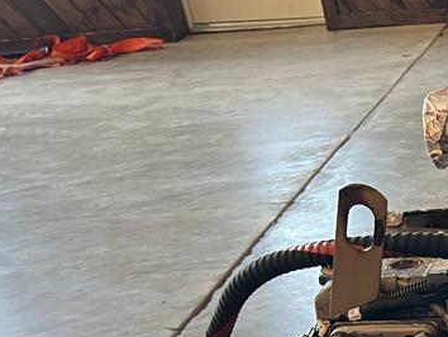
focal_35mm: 94
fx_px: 1217
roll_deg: +2.7
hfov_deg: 18.2
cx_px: 704
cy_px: 514
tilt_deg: -31.1
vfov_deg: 14.6
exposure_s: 1/60
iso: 125
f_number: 1.5
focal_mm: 5.7
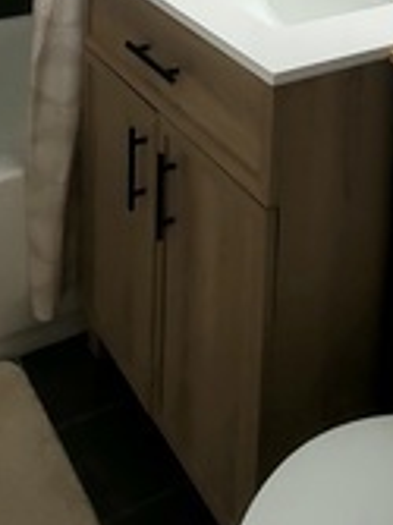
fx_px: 788
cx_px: 94
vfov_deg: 28.3
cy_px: -203
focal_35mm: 52
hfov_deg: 27.6
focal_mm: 1.8
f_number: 2.2
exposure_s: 1/30
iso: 125
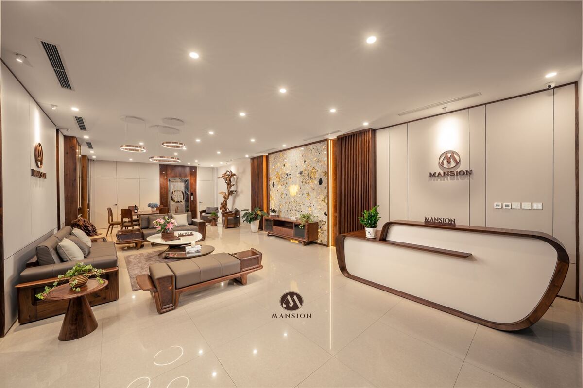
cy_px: 194
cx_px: 292
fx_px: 211
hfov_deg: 108.3
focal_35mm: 13
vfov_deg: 85.4
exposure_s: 1/1.67
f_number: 10
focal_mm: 13
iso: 100
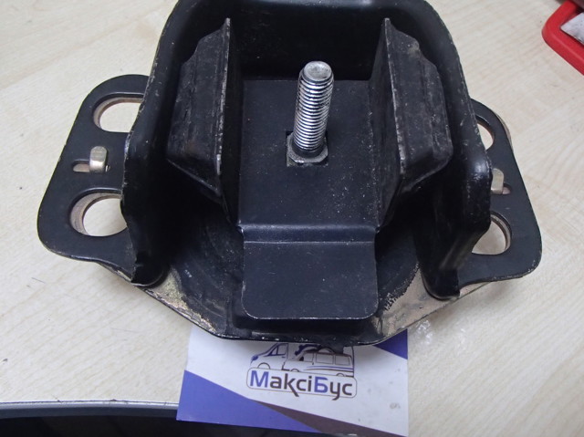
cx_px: 292
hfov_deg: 50.2
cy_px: 218
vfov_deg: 38.6
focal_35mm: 37
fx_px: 624
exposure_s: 1/40
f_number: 4.7
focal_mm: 6.64
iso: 800
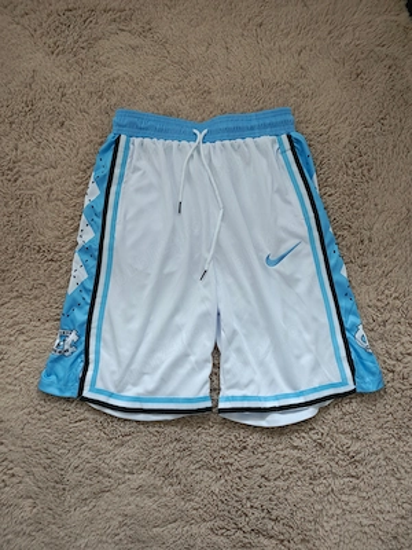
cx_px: 206
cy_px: 275
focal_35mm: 23
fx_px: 365
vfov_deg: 73.9
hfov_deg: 58.9
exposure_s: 1/50.8
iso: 1600
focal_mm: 6.57
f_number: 1.6
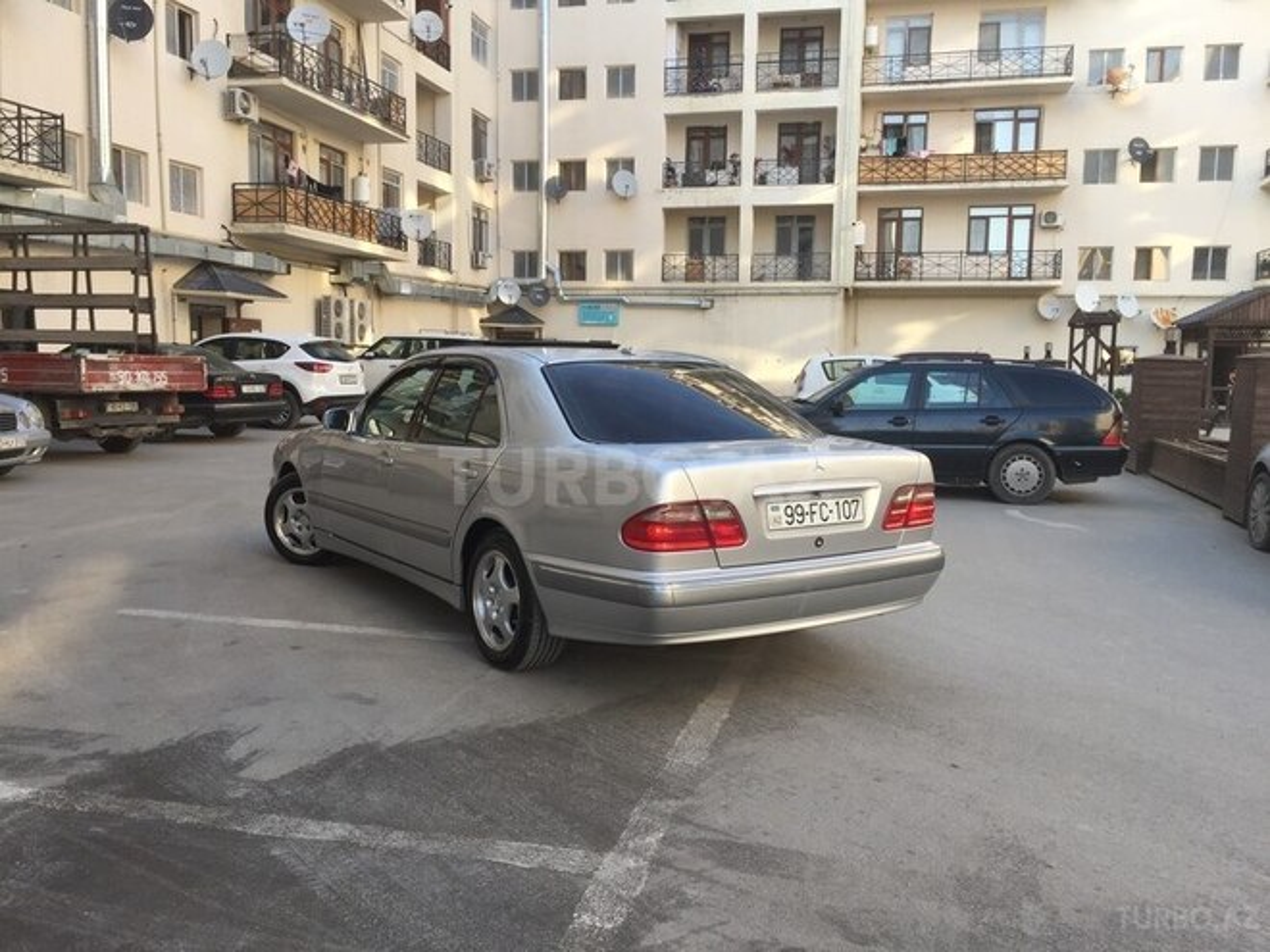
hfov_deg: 61.7
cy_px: 476
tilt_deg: -6.3
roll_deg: -1.2
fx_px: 1064
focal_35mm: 29
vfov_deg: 48.2
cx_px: 635
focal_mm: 4.15
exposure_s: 1/229
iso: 32
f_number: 2.2
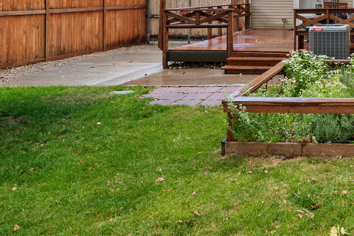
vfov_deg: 29.3
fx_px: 403
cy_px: -26
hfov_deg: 38.8
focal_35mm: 41
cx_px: 392
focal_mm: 14
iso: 500
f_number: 7.1
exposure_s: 1/250
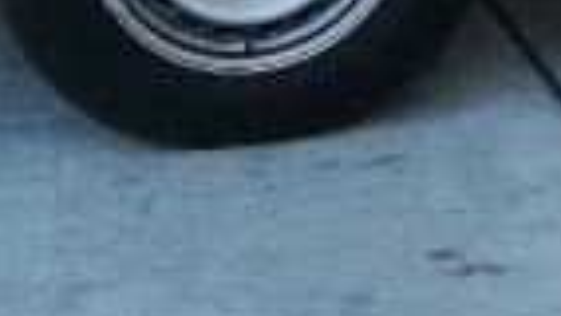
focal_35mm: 197
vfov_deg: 5.8
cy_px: -594
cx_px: 1252
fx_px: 2932
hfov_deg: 9.9
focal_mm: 3.81
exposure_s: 1/120
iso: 64
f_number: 2.2
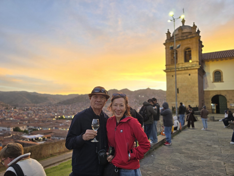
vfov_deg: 58.9
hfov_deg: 73.9
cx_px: 117
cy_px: 88
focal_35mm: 23
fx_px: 155
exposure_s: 1/120
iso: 100
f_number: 1.7
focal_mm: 6.3
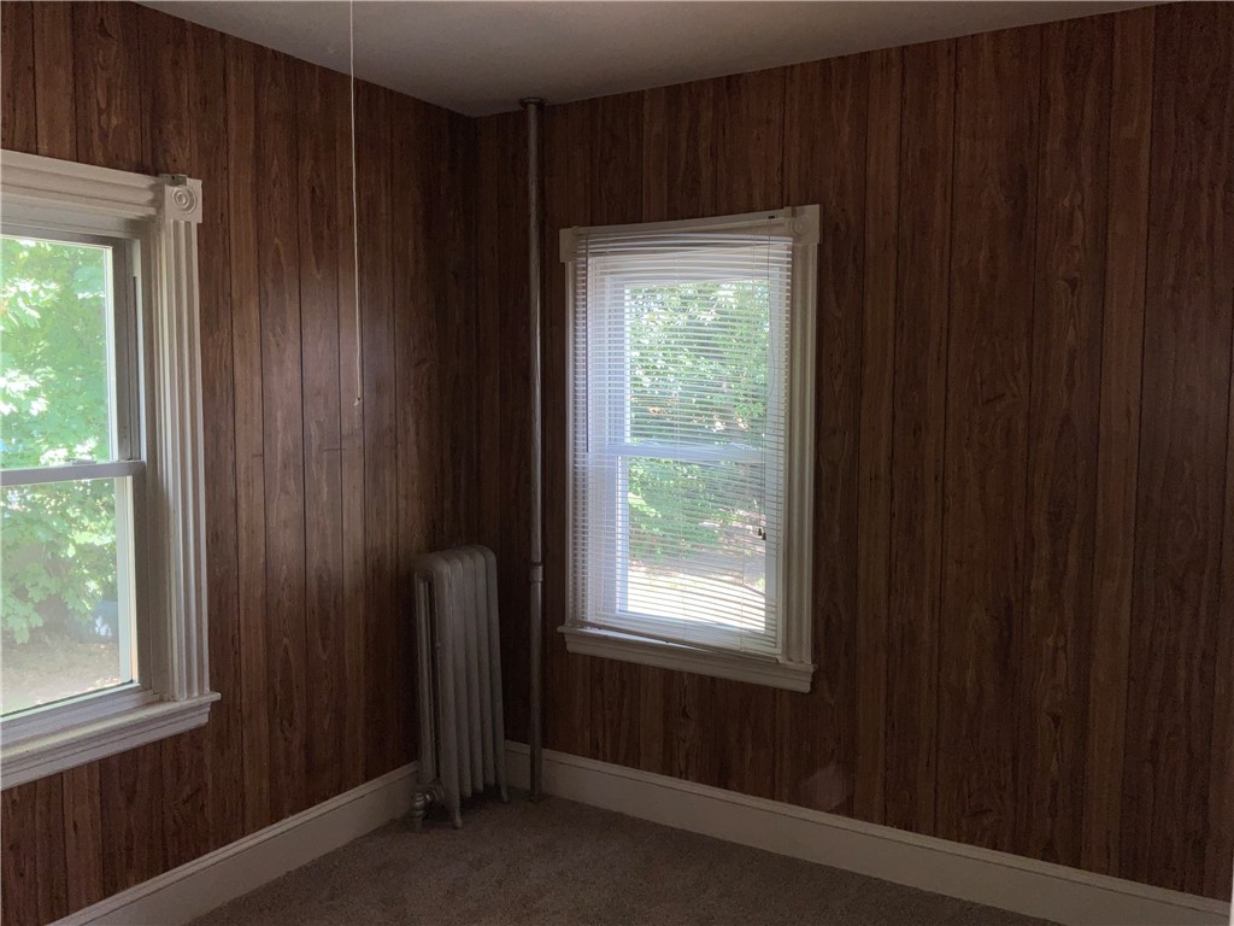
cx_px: 617
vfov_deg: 48.2
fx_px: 1034
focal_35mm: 29
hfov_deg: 61.7
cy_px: 463
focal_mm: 3
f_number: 1.8
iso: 16
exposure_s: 1/89
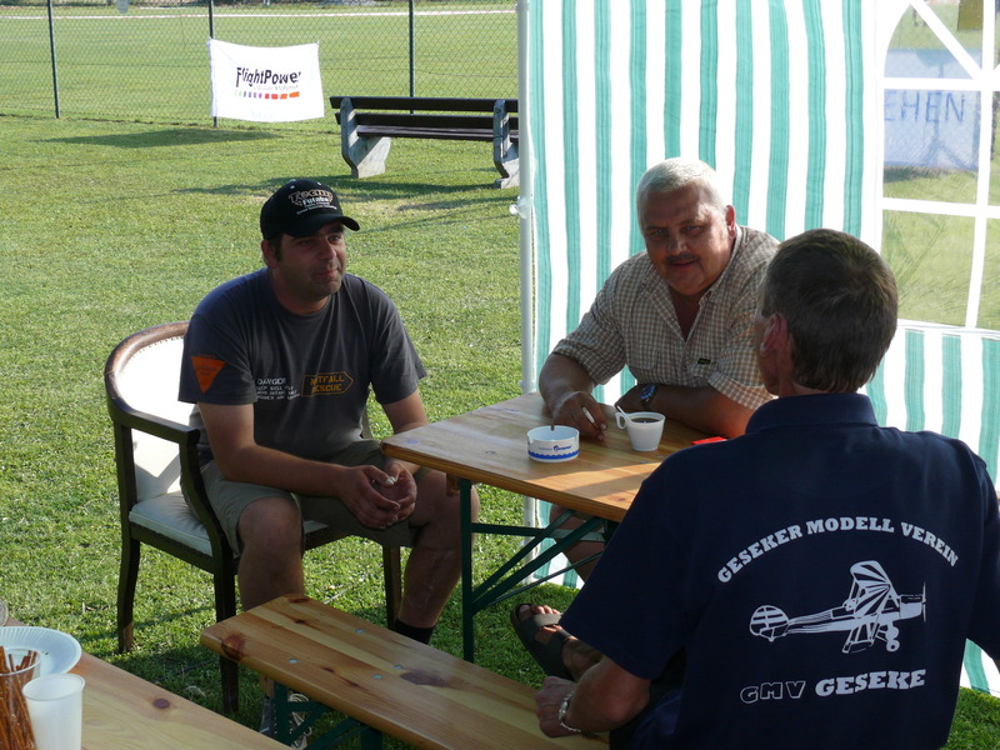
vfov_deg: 28.6
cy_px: 375
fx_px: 1473
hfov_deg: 37.5
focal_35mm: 51
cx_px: 500
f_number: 5
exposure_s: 1/200
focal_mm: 10.8
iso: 100
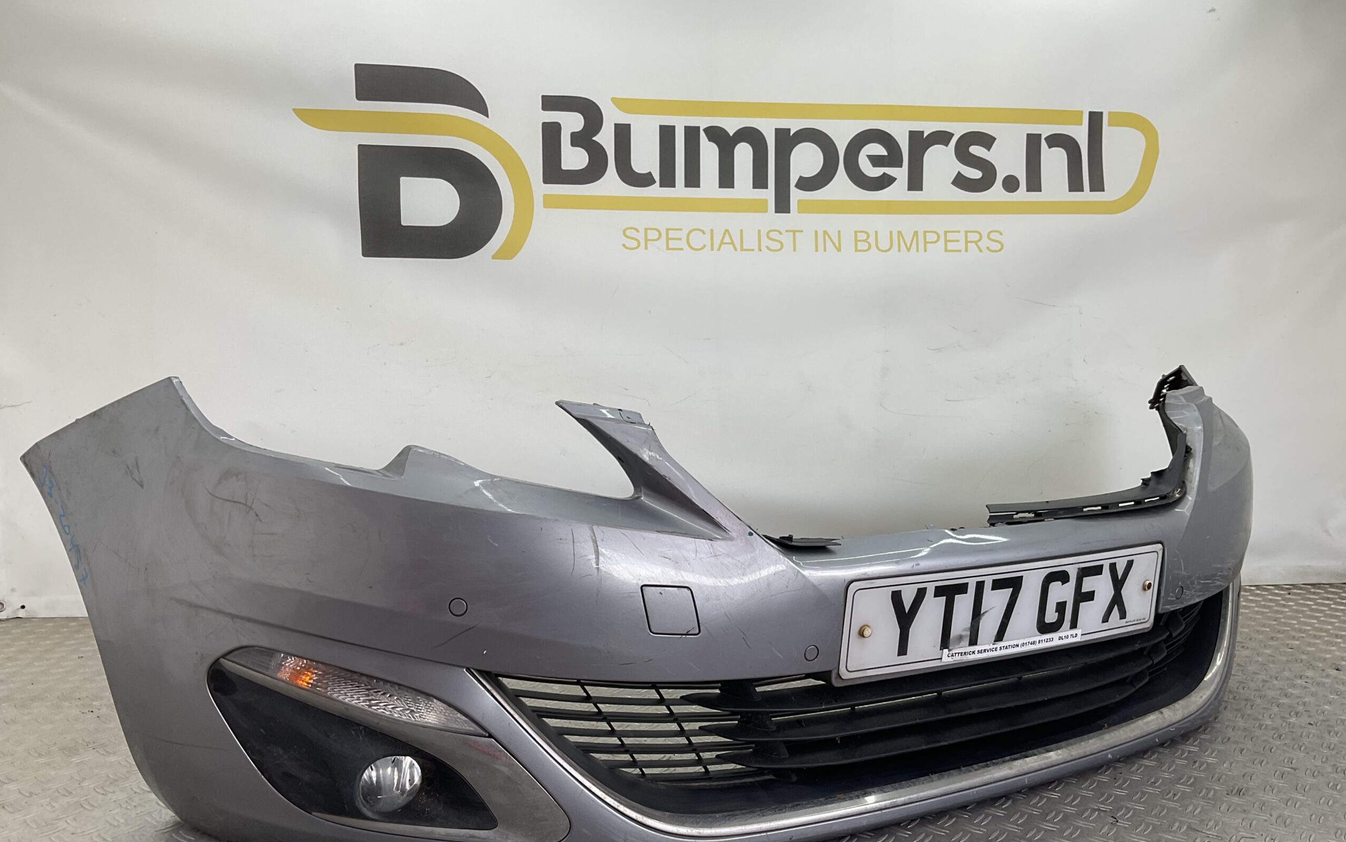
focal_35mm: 31
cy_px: 485
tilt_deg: -8.9
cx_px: 668
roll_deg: -1.4
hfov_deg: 61.2
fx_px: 1137
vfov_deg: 40.5
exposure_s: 1/129
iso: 16
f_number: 1.8
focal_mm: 3
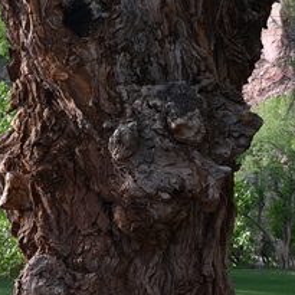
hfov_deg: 15.6
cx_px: 140
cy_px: 154
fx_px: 1080
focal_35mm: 112
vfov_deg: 15.6
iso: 400
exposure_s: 1/60
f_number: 10
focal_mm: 35
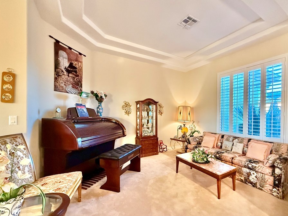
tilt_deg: +0.0
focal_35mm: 16
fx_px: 133
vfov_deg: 78.0
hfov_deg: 94.1
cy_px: 115
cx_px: 160
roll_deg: -0.1
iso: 640
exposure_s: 1/60
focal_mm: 2.22
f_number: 2.2
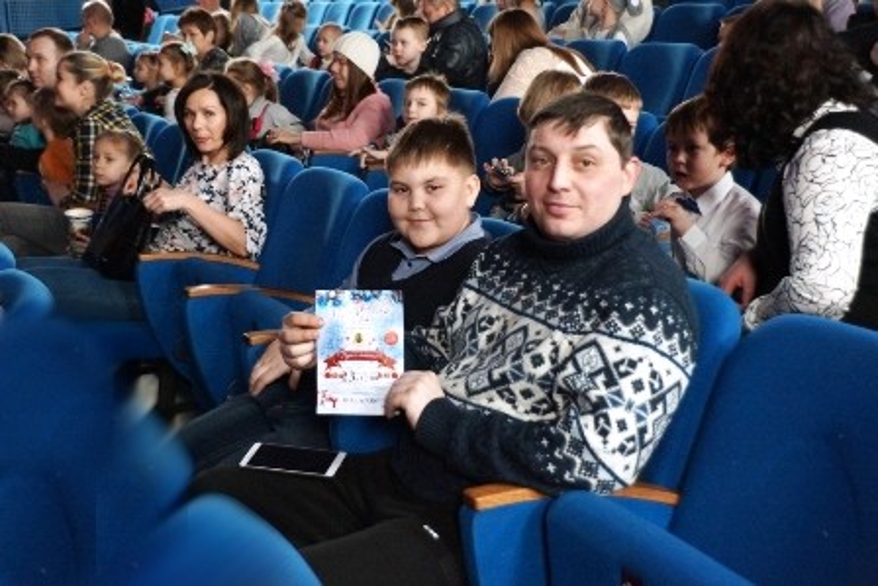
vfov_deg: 25.8
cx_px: 439
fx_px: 1281
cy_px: 293
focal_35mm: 52
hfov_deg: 37.8
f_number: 4.5
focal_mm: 35
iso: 2000
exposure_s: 1/60
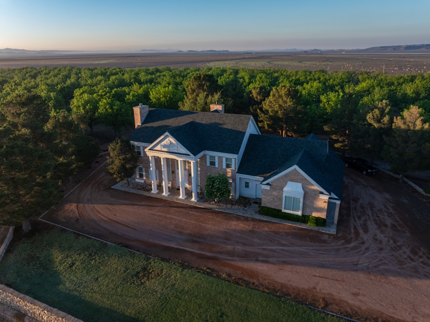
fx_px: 298
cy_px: 161
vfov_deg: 56.8
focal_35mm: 24
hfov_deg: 71.6
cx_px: 215
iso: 100
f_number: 4.5
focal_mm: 12.29
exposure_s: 1/200
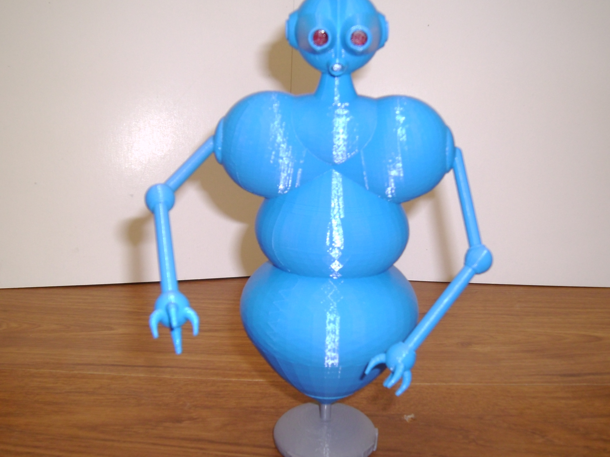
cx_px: 312
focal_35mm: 43
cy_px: 245
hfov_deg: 43.9
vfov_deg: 33.6
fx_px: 758
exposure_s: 1/30
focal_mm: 6.3
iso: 100
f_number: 3.9
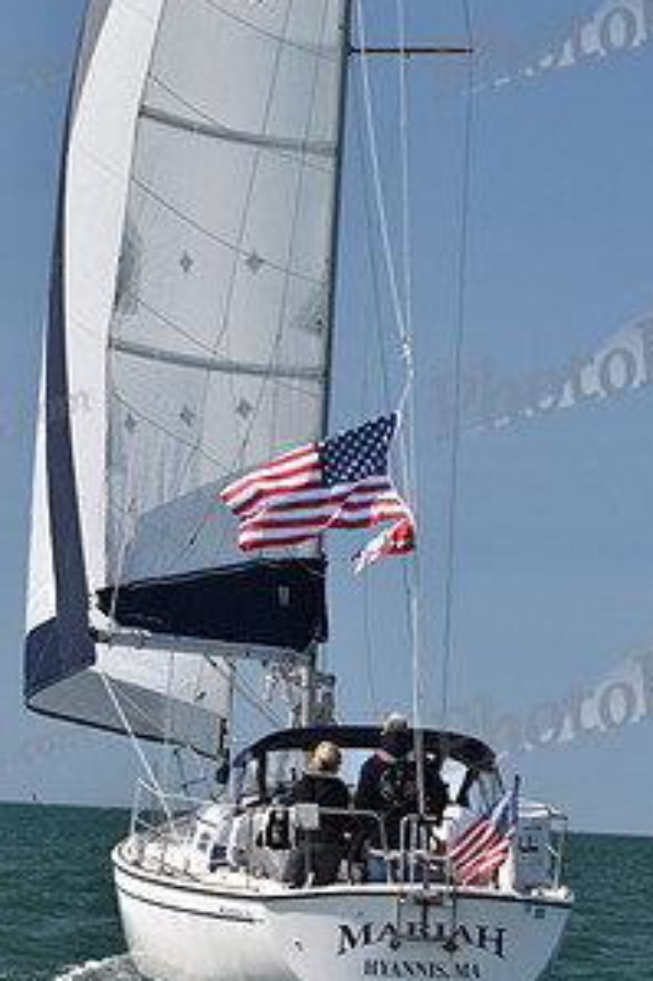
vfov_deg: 15.0
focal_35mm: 136
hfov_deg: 10.1
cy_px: 233
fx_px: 3704
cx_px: 261
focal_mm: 70
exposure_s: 1/1000
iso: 320
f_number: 5.6
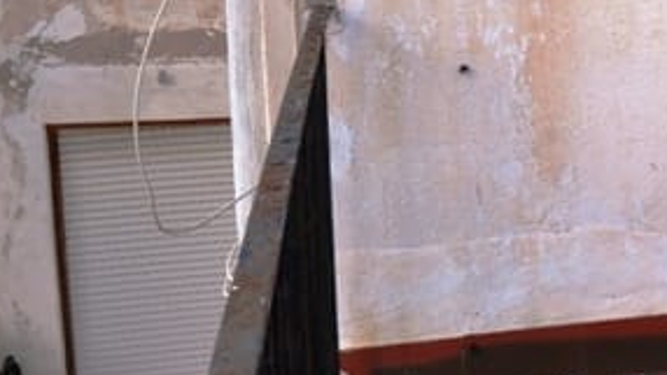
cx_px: 868
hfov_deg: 23.7
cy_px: 76
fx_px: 1397
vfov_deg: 15.2
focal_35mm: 79
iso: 100
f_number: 6.3
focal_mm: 18
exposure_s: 1/160
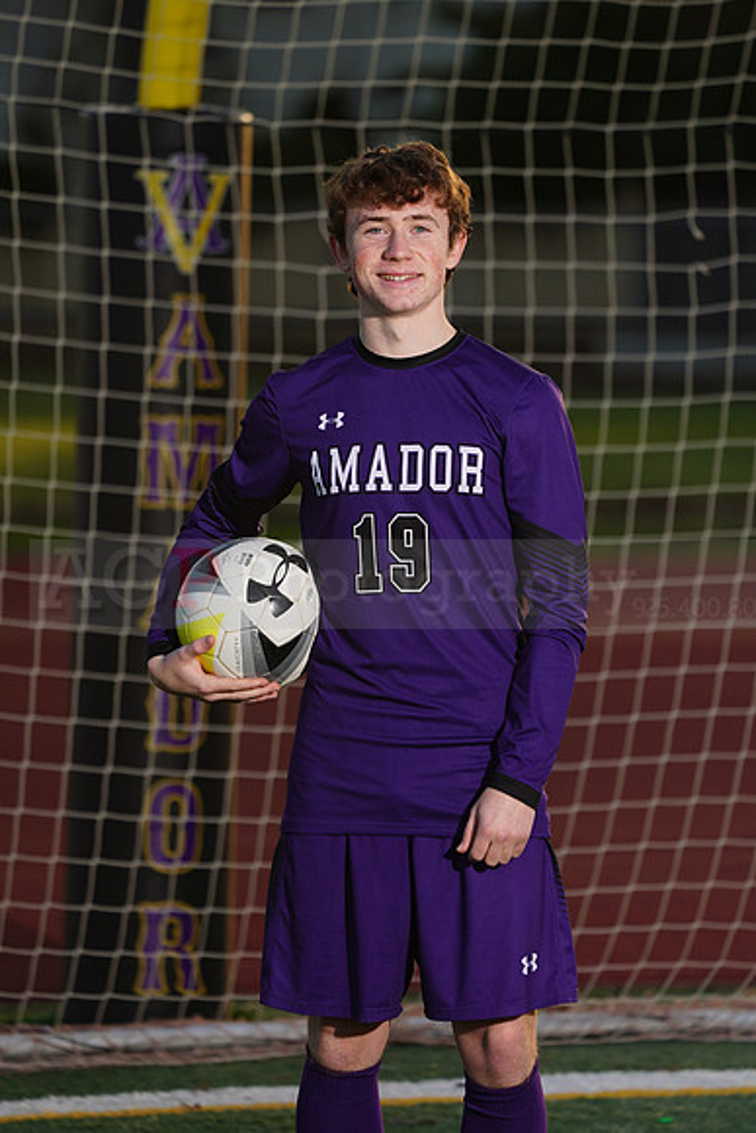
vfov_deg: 5.7
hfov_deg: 3.8
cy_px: 566
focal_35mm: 364
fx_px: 11458
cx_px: 378
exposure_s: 1/200
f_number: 7.1
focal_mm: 364
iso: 100
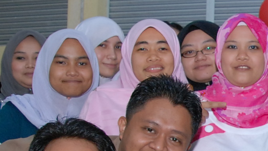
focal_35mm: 114
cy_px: 189
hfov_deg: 17.5
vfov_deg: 10.4
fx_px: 812
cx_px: 358
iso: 500
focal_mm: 17
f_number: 4.5
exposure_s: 1/80
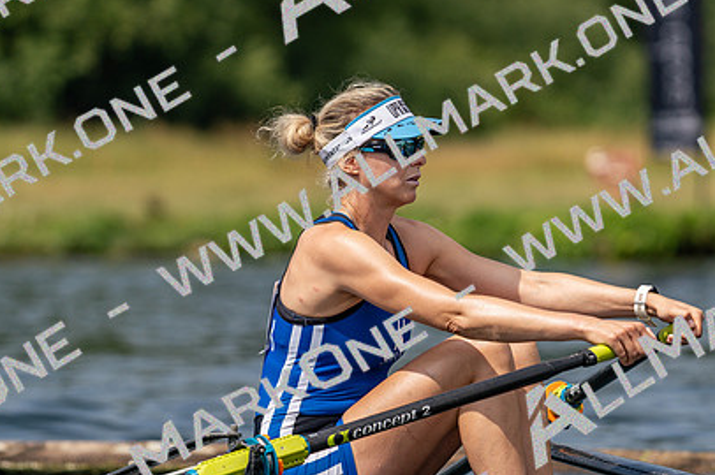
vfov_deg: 2.7
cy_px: 302
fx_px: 10021
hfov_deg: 4.1
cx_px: 375
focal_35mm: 505
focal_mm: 353
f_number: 6.3
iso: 200
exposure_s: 1/1600
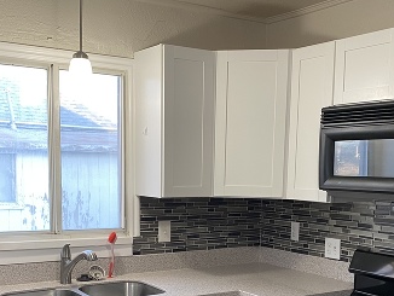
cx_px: 198
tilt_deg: -6.6
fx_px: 581
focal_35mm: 51
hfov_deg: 37.5
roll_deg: -0.5
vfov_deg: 27.7
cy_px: 260
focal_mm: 4.25
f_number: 1.8
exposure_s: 1/60
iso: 125
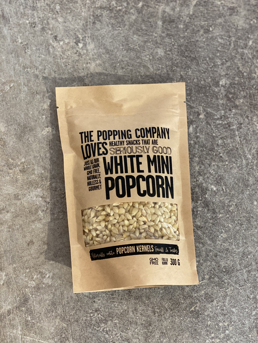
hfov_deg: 28.0
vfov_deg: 36.8
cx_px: 129
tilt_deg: -79.9
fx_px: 517
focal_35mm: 52
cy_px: 172
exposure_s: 1/33
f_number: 2
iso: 125
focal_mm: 6
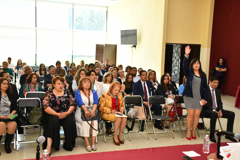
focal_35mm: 41
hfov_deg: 47.4
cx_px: 120
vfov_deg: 32.6
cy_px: 81
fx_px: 273
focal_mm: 27
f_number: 4
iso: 360
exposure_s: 1/60
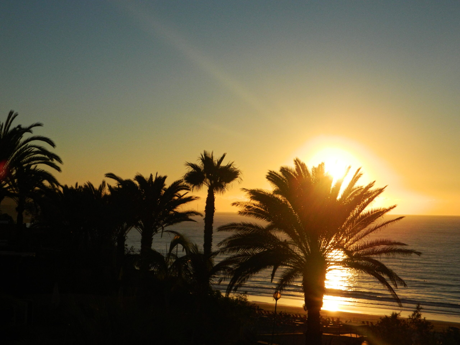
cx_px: 230
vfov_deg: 21.0
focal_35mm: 70
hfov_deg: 27.8
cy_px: 172
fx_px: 930
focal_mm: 12.6
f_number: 11.4
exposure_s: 1/400
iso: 200
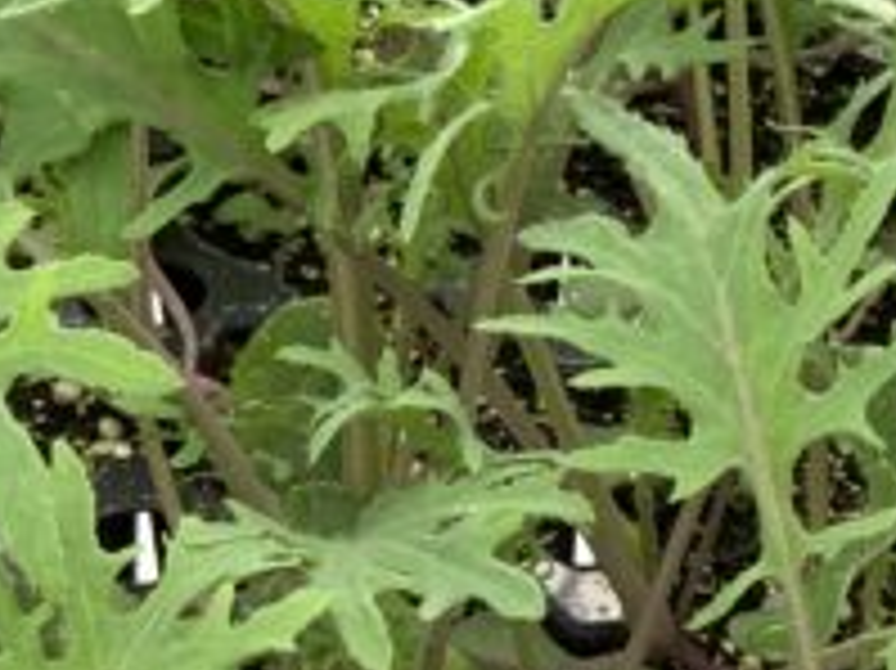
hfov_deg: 7.3
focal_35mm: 268
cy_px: 270
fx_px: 6933
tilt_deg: -31.1
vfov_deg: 5.5
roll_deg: -2.5
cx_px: 1099
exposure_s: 1/122
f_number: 2.4
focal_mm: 6
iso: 32
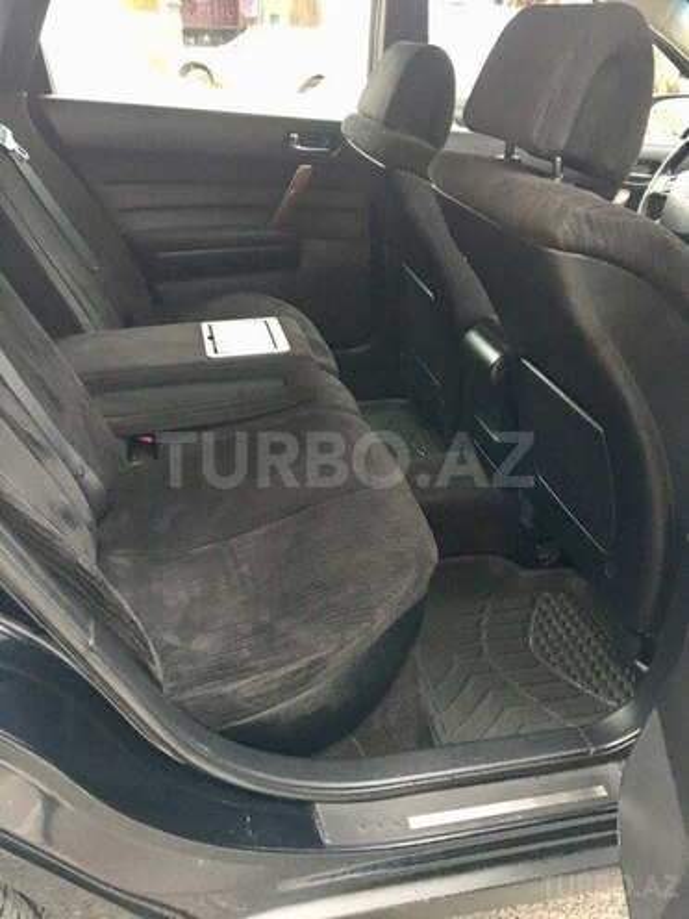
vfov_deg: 61.7
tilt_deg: -27.2
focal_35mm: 29
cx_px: 344
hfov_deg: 48.2
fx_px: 770
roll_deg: -1.5
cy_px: 460
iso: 200
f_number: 2.2
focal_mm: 4.15
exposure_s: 1/25
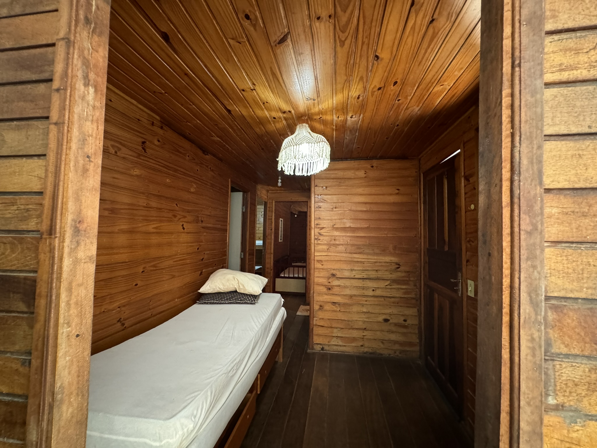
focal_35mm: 14
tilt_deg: +2.2
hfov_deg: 102.1
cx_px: 298
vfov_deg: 85.7
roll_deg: -0.2
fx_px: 241
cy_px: 224
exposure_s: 1/60
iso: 1000
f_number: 2.2
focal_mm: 2.22
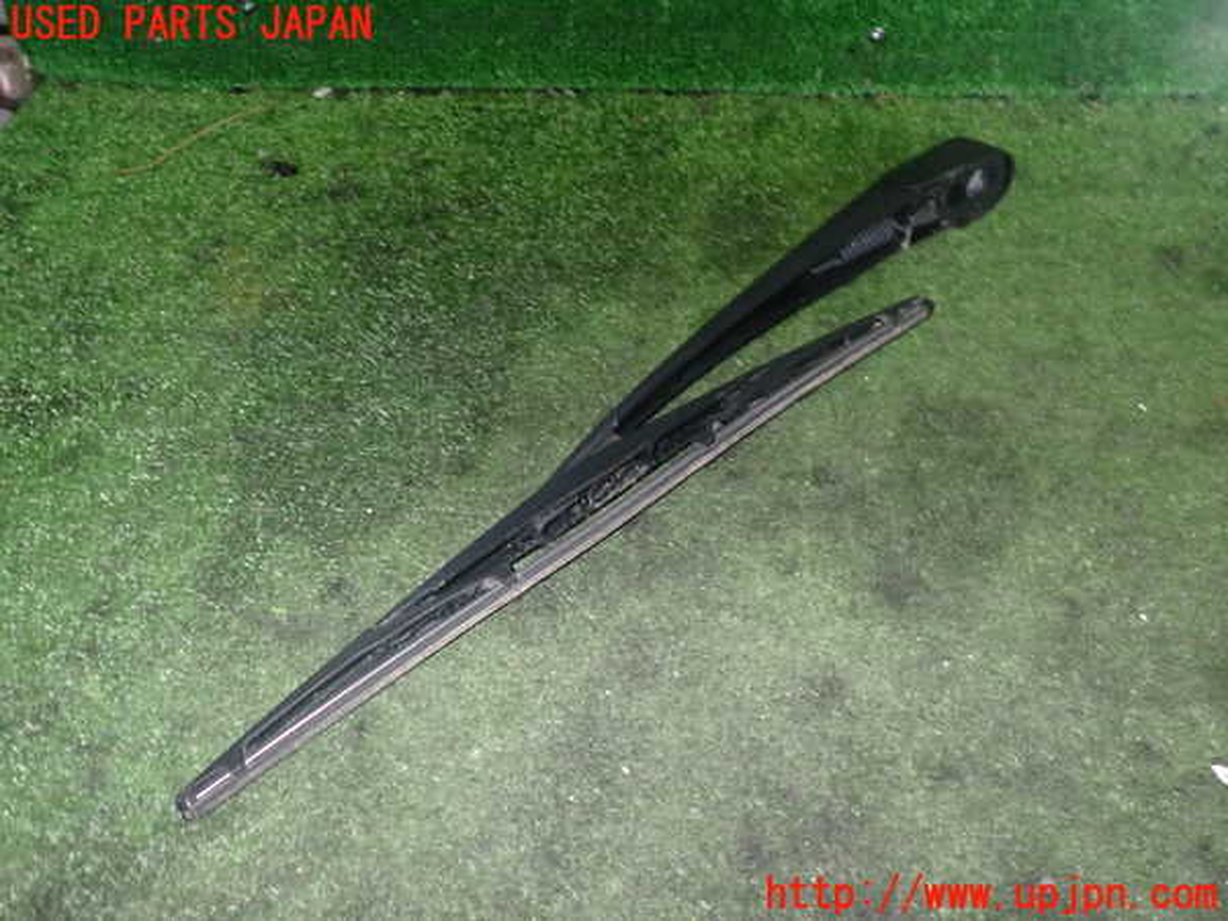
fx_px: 1064
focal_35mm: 30
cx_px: 614
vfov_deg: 46.8
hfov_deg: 60.0
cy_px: 460
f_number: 6.3
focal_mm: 5.4
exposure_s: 1/30
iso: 800
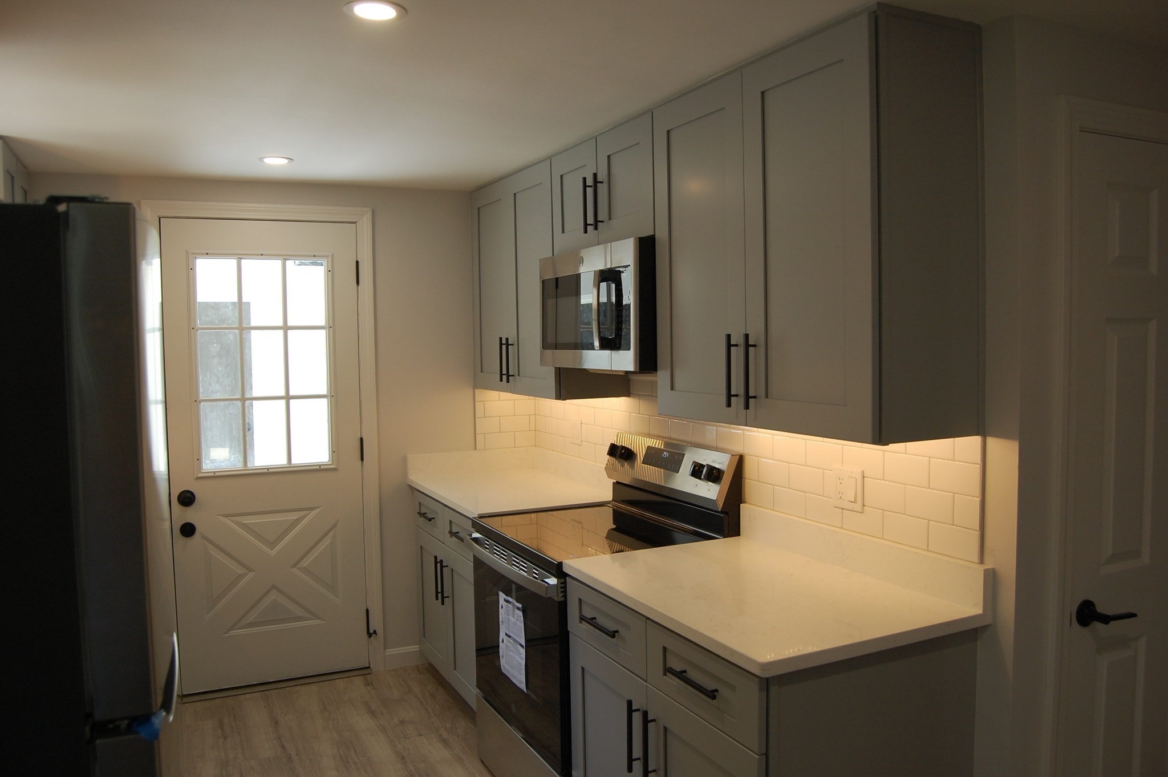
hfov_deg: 67.4
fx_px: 875
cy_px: 388
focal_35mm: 27
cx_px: 584
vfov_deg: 47.9
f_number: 5.6
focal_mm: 18
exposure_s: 1/125
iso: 400
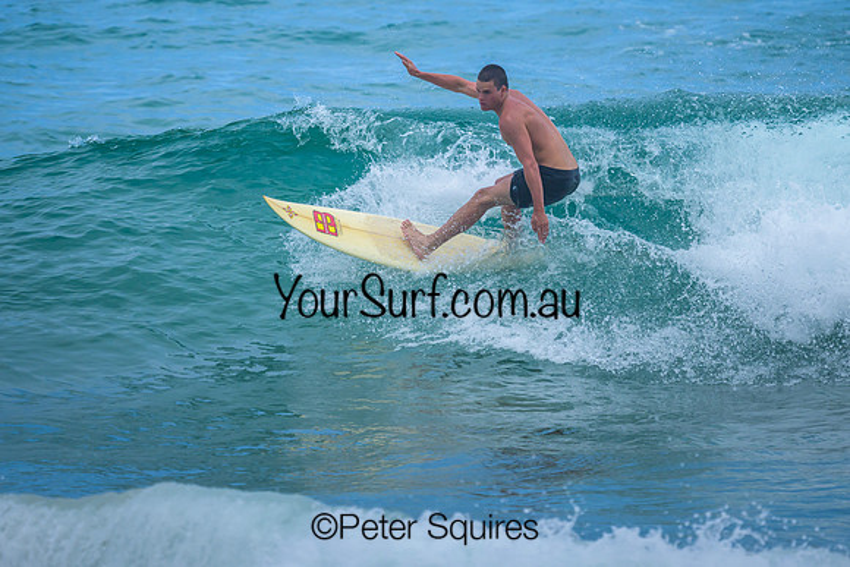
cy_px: 181
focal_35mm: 1099
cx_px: 422
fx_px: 25955
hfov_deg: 1.9
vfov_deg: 1.3
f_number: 6.3
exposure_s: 1/2500
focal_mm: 800
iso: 500
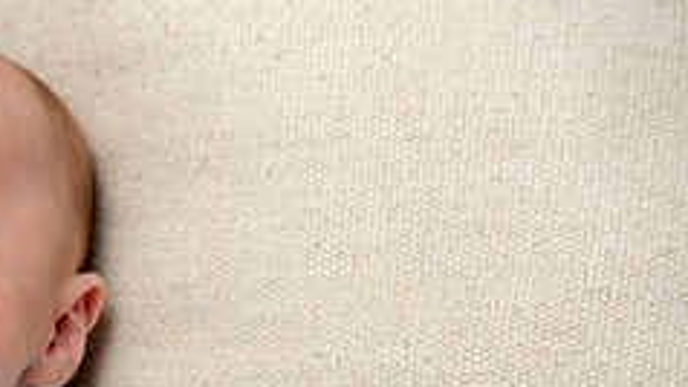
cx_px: -107
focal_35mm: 357
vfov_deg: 3.4
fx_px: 6514
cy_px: 488
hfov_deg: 6.0
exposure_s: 1/200
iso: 250
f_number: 5.6
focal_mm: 140
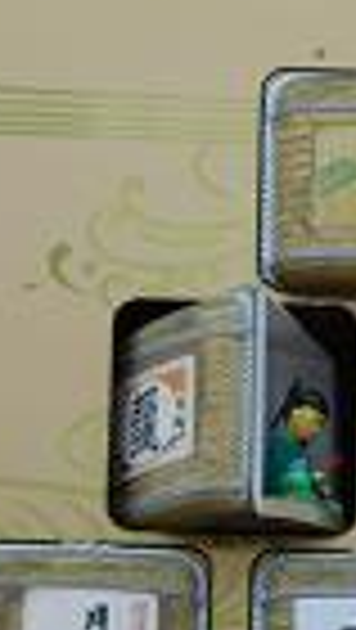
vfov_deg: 7.4
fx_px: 4855
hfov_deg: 4.2
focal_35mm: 290
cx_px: 660
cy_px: 292
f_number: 5.2
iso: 362
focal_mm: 17.1
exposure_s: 1/100
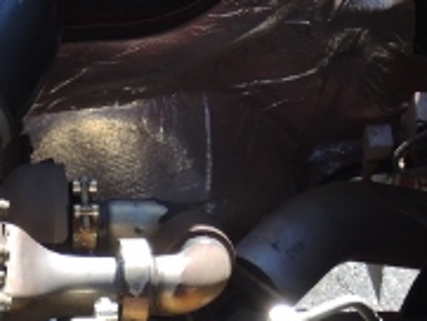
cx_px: -85
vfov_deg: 13.5
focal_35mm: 99
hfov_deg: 18.8
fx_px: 1222
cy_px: 564
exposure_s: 1/500
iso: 80
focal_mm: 6
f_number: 2
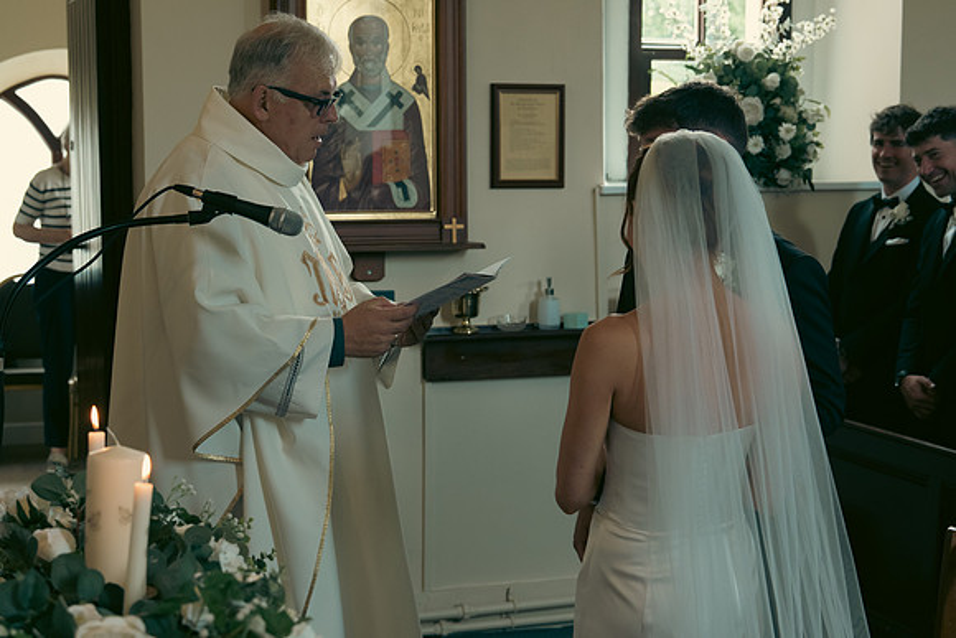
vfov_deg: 22.3
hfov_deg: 32.9
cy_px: 319
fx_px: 1620
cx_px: 478
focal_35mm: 61
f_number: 3.5
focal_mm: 41
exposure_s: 1/200
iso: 1000
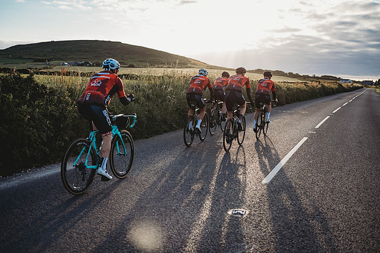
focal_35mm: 40
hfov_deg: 48.5
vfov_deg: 33.4
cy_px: 126
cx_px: 190
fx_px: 422
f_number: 2.5
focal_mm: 40
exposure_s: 1/800
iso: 100
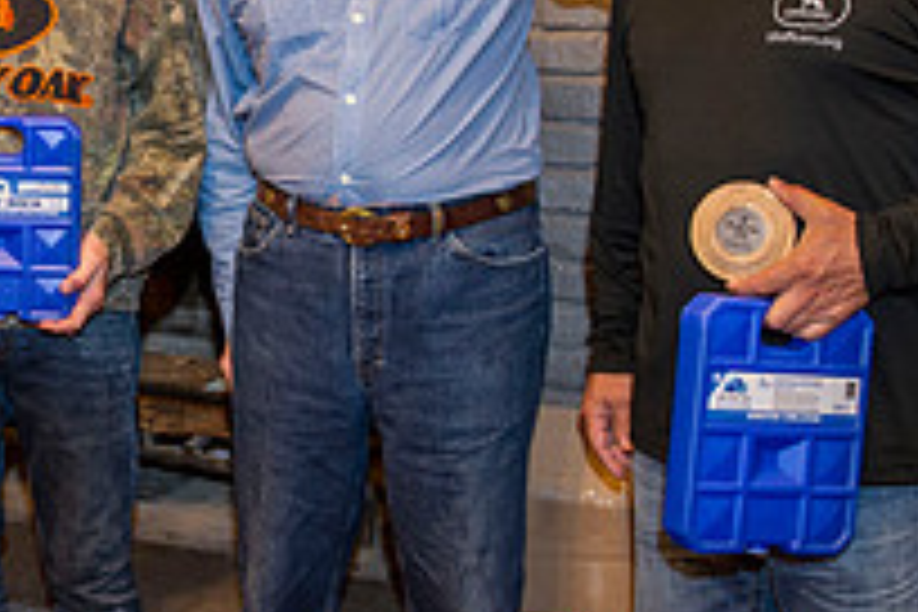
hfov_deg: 26.3
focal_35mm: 74
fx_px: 1887
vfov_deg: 18.3
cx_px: 68
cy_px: 180
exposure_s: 1/100
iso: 1600
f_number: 2.8
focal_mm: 26
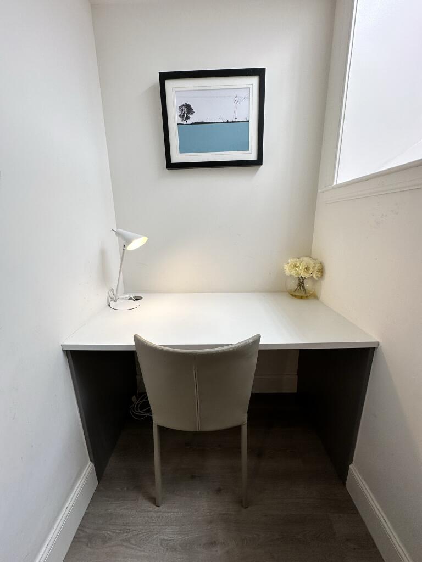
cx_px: 211
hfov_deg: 85.7
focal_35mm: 14
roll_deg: +0.9
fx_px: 228
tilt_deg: -14.9
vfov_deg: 102.1
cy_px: 281
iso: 80
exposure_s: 1/99
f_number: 2.2
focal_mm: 2.22
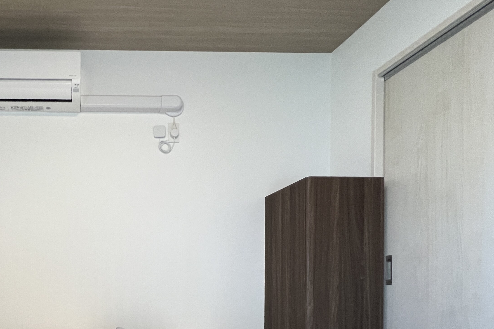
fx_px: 329
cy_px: 304
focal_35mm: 24
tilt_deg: +0.3
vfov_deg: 47.1
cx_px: 67
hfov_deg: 63.9
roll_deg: +0.7
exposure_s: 1/100
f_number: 1.8
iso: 200
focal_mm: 1.57
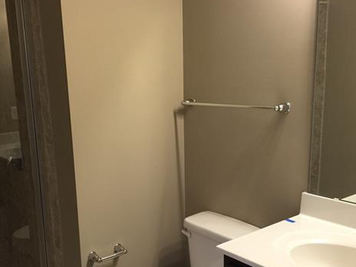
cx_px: 147
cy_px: 174
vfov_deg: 35.7
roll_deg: +2.4
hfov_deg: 46.6
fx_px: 411
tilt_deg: -13.1
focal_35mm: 40
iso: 50
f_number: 2.2
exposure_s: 1/15
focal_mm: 4.15
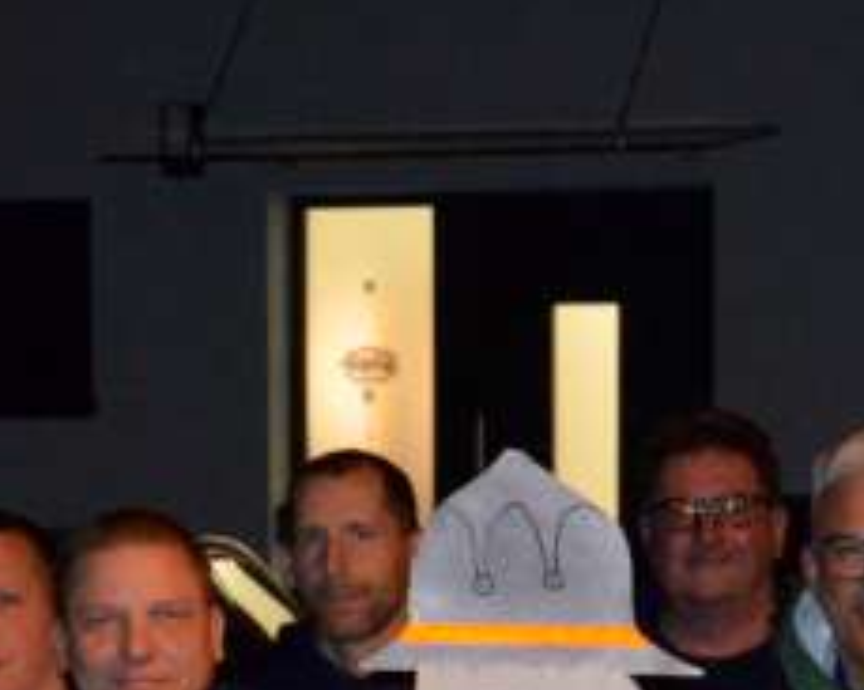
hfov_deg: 12.5
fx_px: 3948
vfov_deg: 9.6
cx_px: 540
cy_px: 1120
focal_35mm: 154
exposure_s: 1/60
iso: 3200
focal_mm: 21
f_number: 3.8
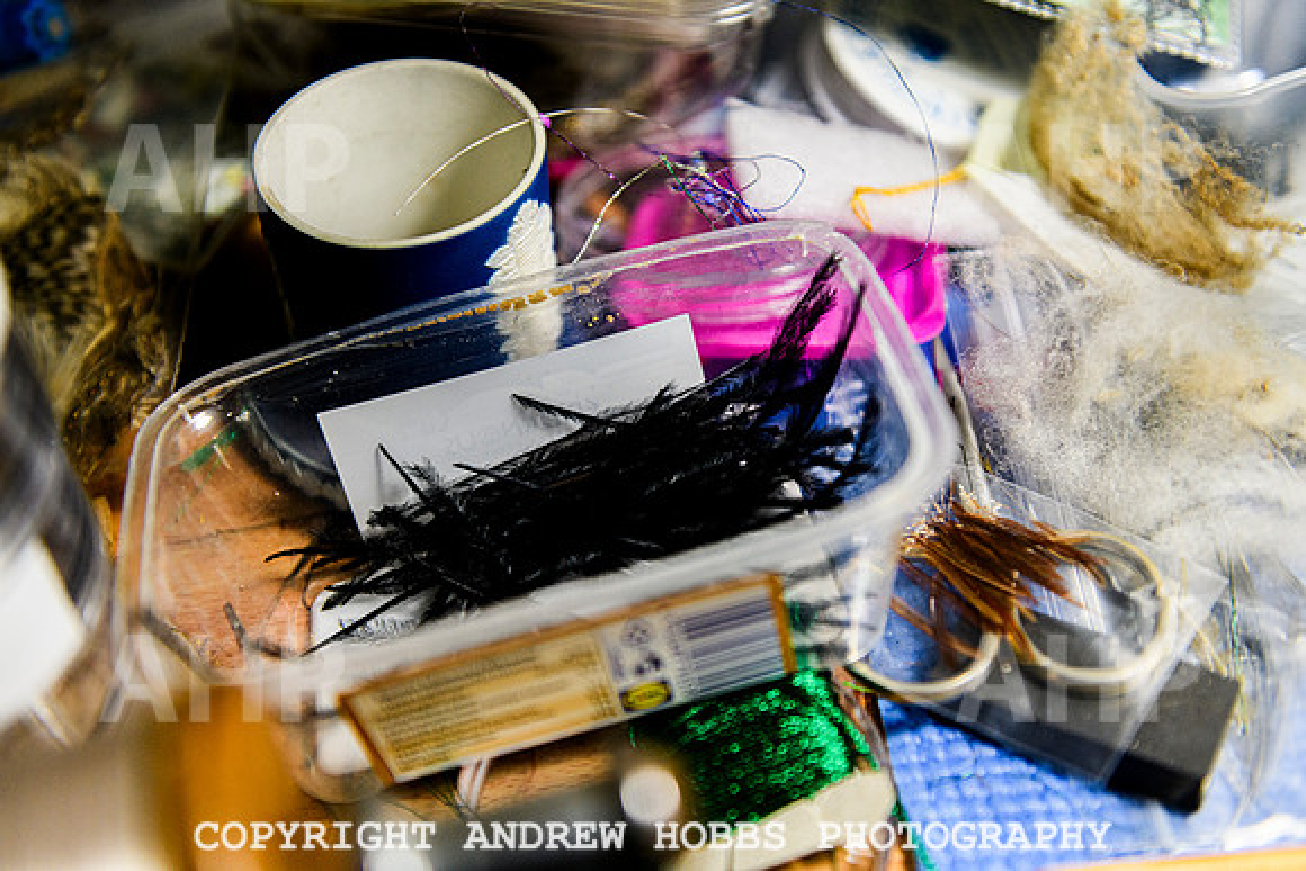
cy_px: 436
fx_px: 1742
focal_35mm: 48
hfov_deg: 41.1
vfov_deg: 28.1
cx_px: 653
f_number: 3.2
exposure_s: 1/400
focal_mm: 48
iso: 1000
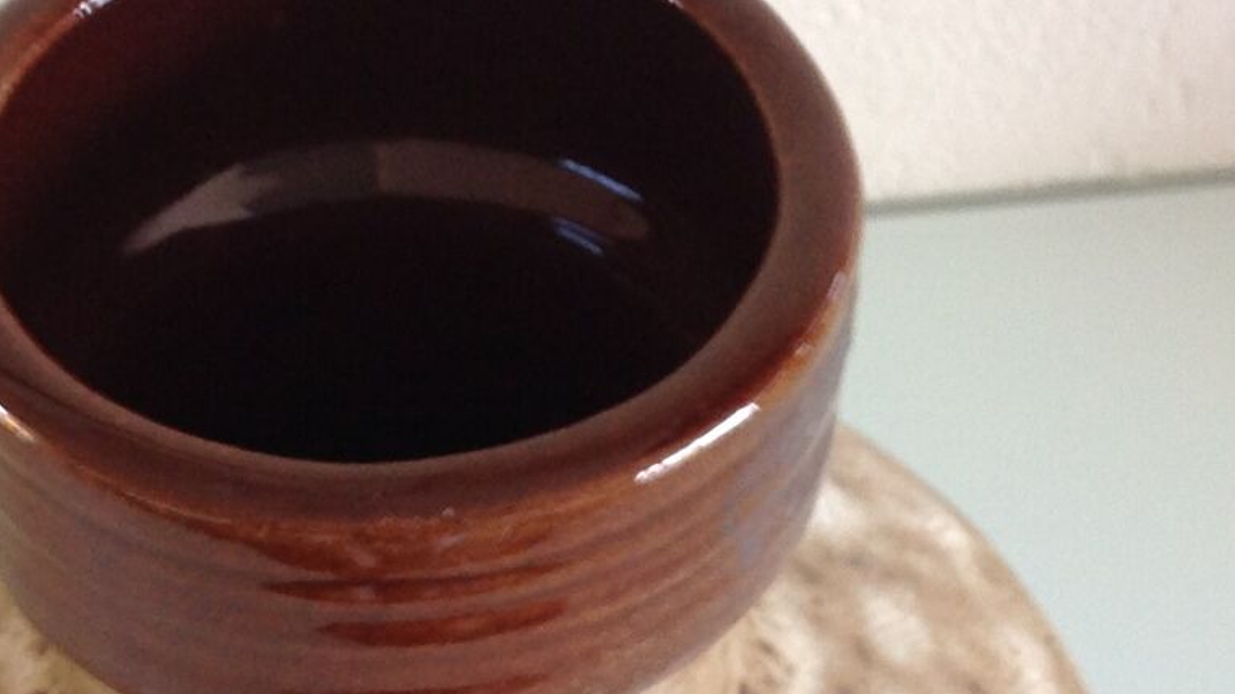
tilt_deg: -50.8
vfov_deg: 12.0
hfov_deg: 21.3
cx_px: 451
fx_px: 3274
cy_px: 663
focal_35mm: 100
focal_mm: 4.28
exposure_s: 1/15
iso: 80
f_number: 2.4
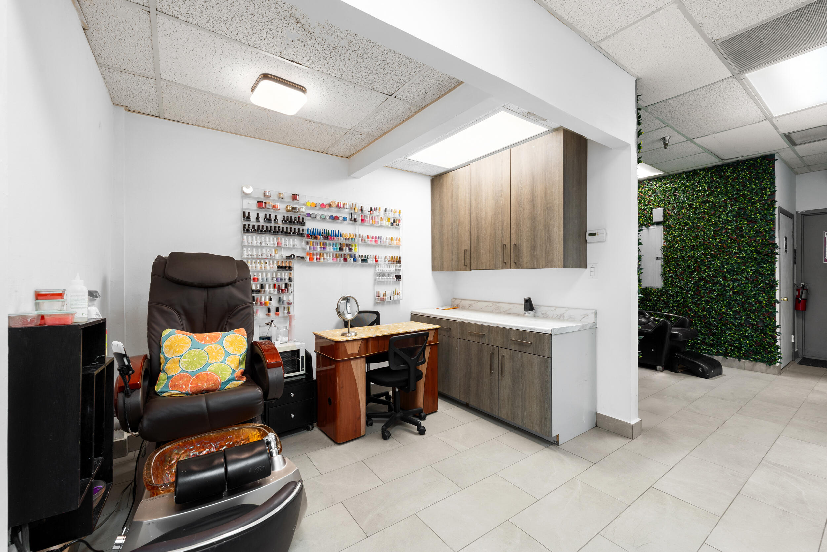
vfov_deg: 81.2
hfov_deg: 104.3
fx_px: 322
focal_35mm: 14
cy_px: 276
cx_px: 414
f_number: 9
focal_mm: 14
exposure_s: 1/3
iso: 250
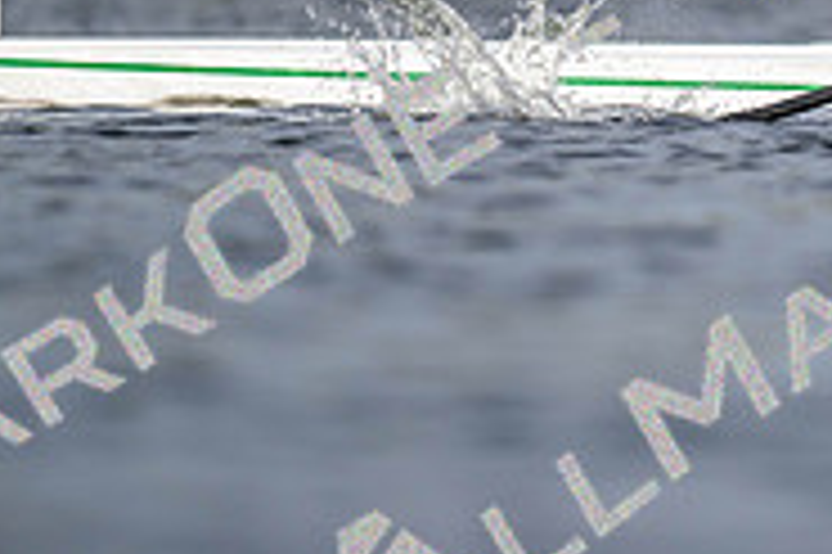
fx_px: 43432
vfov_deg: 0.7
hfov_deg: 1.1
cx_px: 1250
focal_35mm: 1881
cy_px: 11
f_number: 4
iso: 220
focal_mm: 600
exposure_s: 1/2500
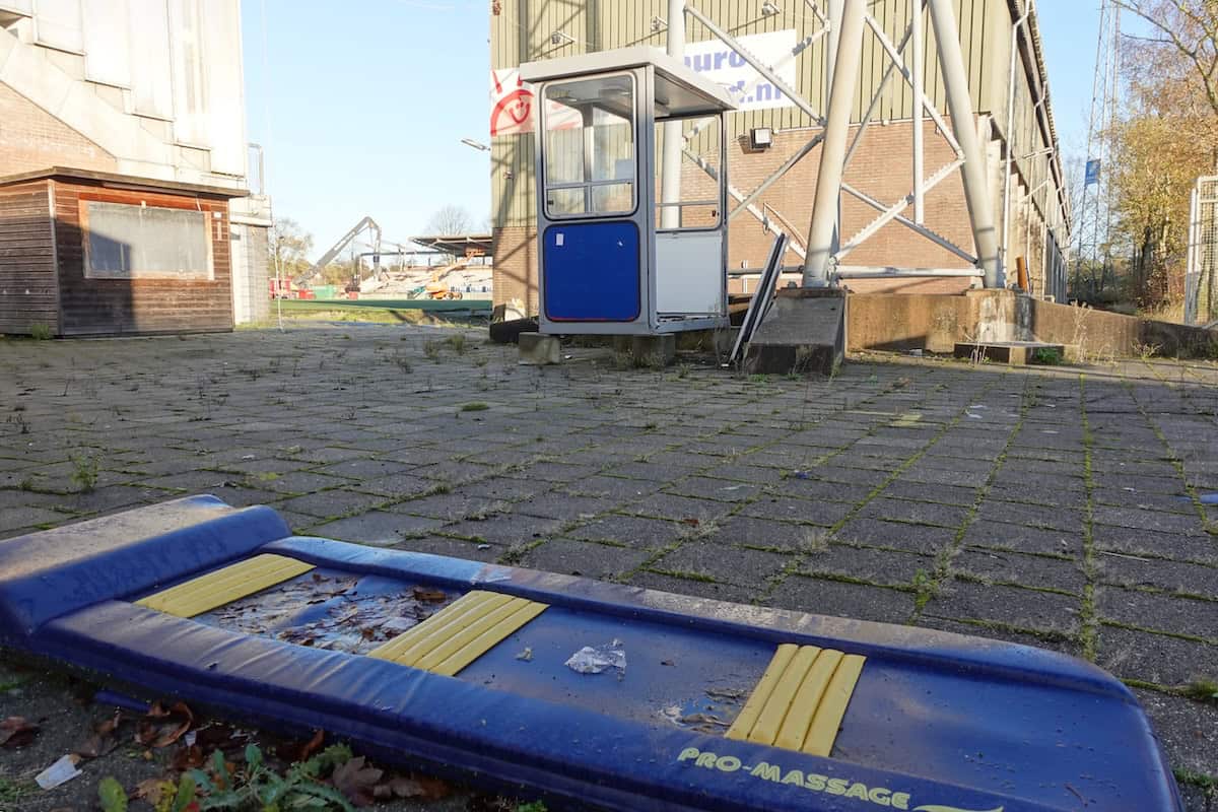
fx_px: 812
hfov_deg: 73.7
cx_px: 609
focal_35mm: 24
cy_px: 406
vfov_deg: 53.1
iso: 125
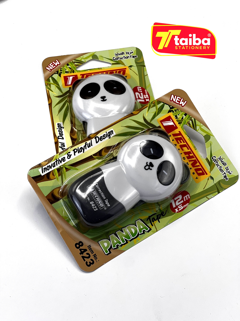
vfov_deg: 25.3
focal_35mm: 77
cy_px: 160
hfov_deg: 19.1
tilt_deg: -60.8
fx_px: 712
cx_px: 120
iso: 32
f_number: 2.8
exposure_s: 1/308
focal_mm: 9
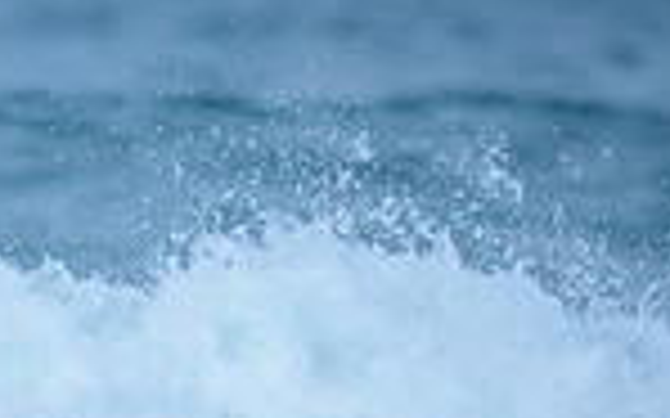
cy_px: 703
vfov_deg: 0.3
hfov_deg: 0.5
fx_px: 79436
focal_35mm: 4352
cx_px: -838
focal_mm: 800
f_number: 6.3
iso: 320
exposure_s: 1/2500
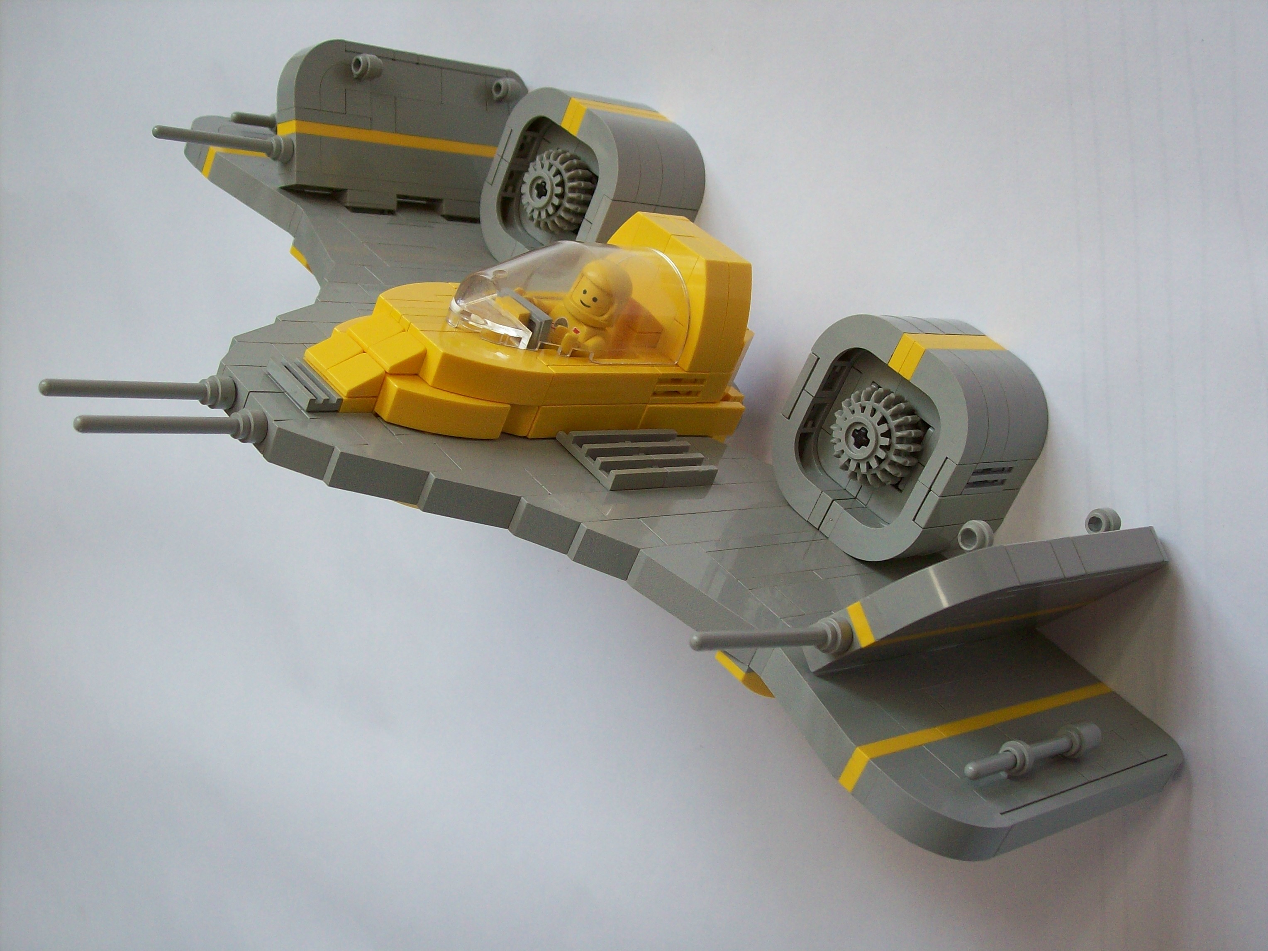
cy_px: 476
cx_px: 634
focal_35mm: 45
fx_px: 1648
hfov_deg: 42.1
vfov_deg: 32.2
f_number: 3
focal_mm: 7.6
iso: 102
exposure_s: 1/73.6
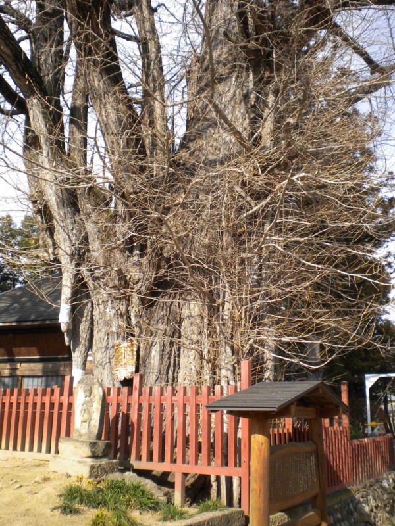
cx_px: 198
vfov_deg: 52.6
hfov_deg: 40.7
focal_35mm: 35
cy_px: 263
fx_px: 533
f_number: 4.6
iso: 80
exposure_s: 1/284
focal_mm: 6.3
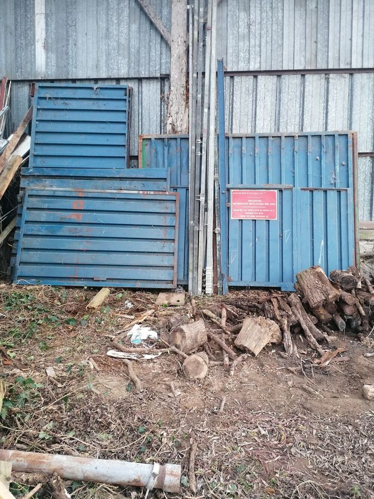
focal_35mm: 27
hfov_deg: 51.4
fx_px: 389
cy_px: 250
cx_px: 187
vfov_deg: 65.3
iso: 640
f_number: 1.8
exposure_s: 1/20
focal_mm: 4.75
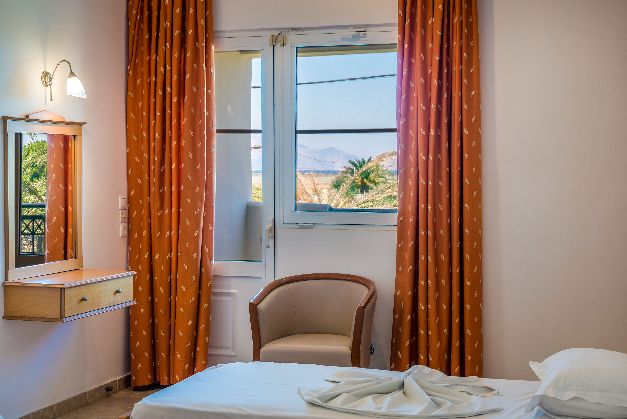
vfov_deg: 24.2
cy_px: 210
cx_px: 314
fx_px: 976
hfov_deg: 35.6
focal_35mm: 56
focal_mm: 56
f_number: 10
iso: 100
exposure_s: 1/6
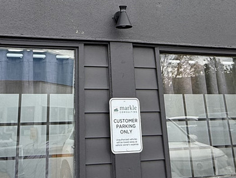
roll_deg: +1.7
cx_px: 94
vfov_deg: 24.5
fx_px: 368
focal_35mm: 54
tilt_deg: +25.1
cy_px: -36
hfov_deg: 35.4
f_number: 2.2
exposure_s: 1/335
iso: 50
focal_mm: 2.22
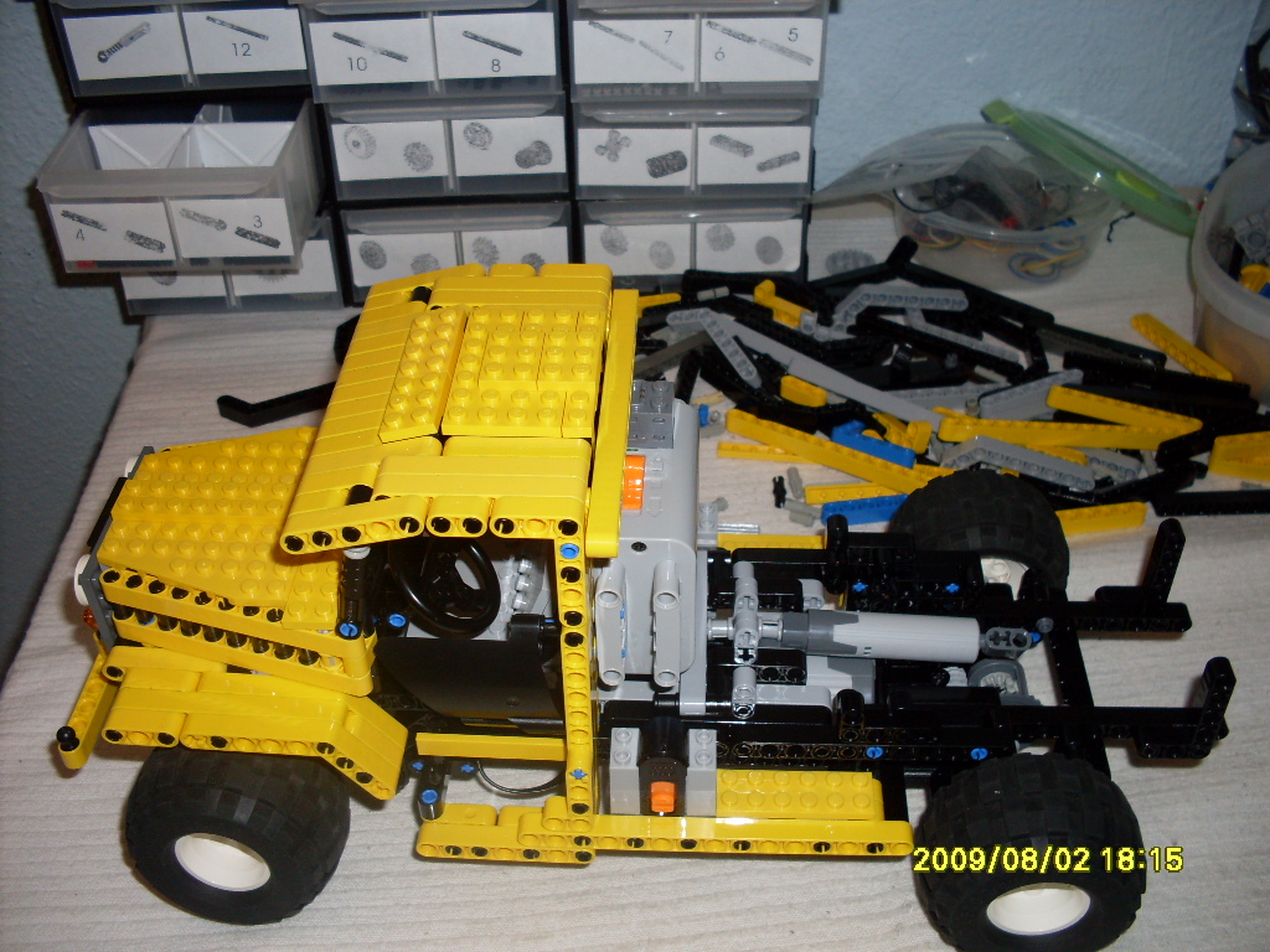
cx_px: 635
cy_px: 476
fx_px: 1394
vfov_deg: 37.7
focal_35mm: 38
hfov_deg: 49.0
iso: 100
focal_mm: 6.3
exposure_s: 1/45
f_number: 2.8
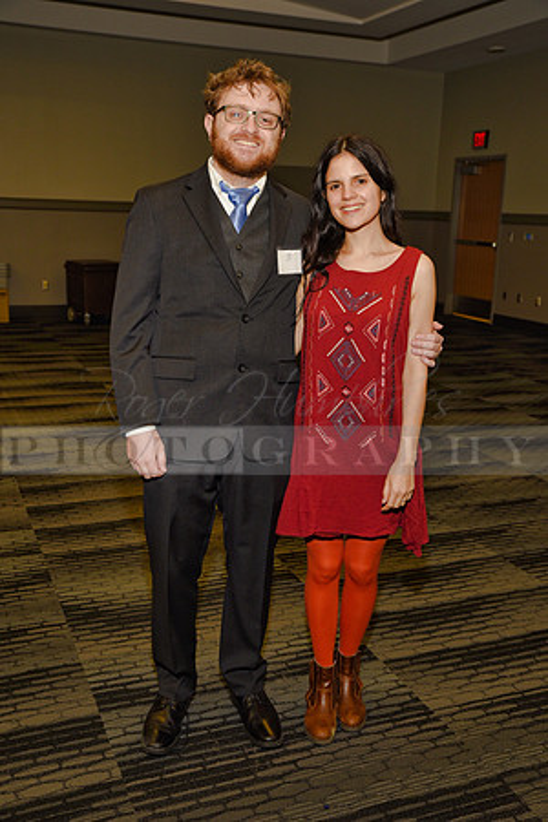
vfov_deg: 50.7
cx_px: 274
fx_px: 868
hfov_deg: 35.1
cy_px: 411
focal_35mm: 38
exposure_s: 1/60
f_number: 5
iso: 200
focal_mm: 38
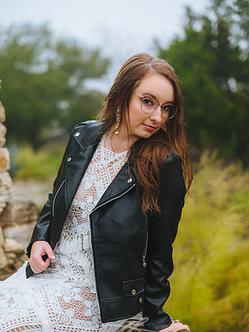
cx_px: 124
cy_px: 187
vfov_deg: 34.9
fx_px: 527
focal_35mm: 55
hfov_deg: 26.6
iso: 500
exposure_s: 1/100
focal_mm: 50
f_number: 2
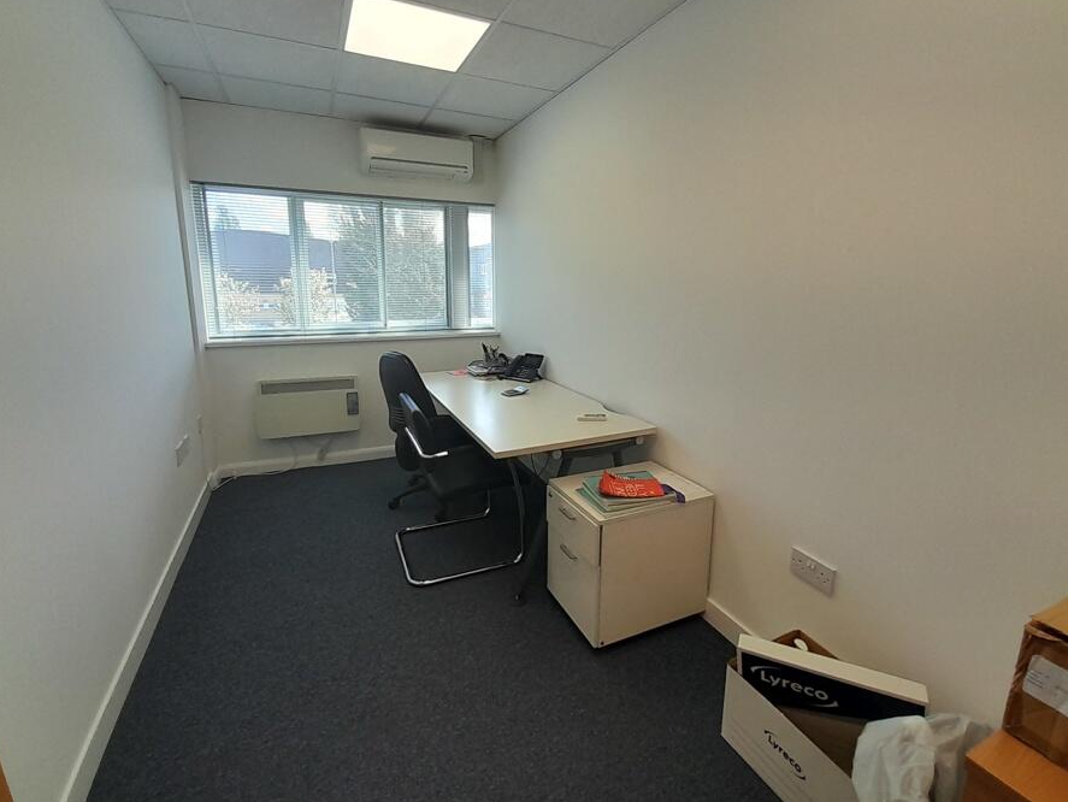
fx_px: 463
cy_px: 371
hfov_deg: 98.1
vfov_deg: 81.6
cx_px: 531
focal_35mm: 15
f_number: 2.2
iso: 40
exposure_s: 1/100
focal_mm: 1.13
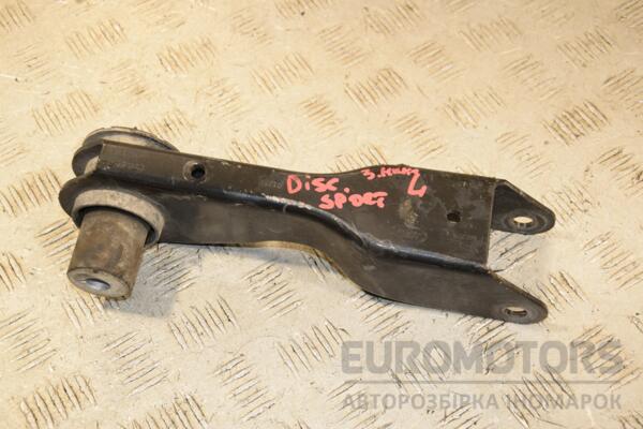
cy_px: 214
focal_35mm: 63
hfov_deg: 31.9
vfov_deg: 21.6
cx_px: 322
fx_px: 1125
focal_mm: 42
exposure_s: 1/200
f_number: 7.1
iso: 800
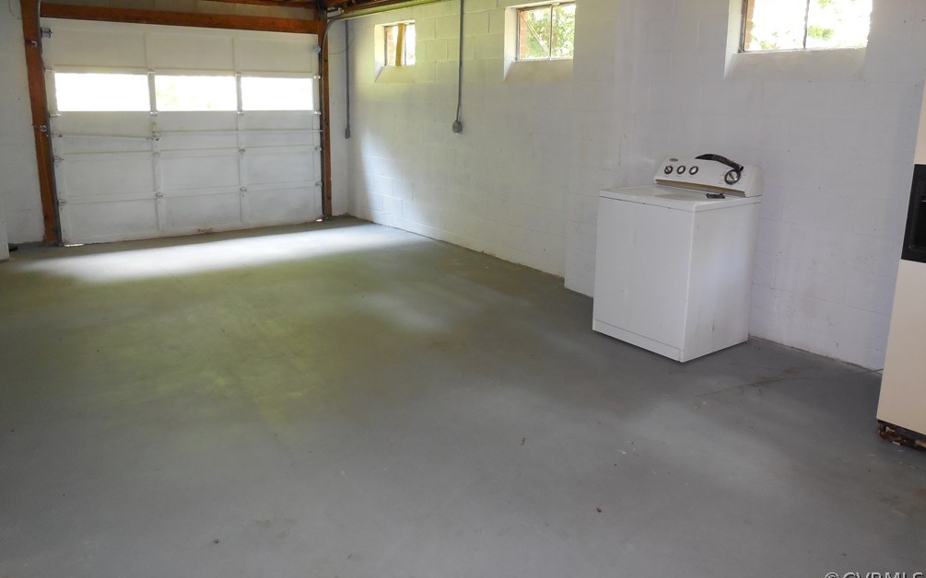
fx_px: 681
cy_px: 242
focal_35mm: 27
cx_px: 458
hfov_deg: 68.4
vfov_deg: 45.8
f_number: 3.1
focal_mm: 4.5
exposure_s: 1/25
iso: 320
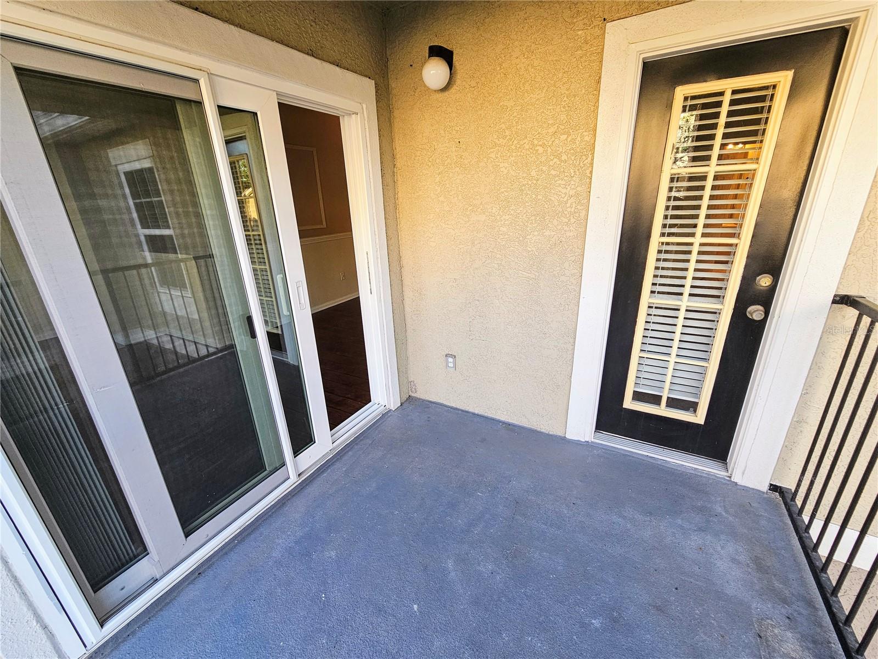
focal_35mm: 13
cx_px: 439
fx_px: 330
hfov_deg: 106.2
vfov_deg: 89.9
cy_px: 330
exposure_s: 1/60
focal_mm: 2.2
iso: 80
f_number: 2.2
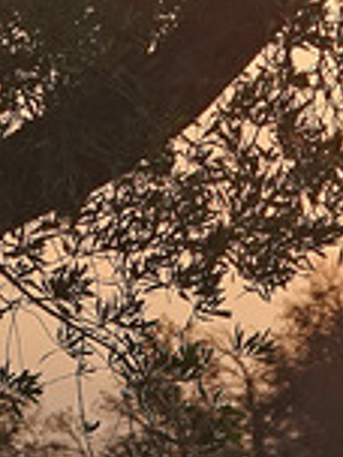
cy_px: -170
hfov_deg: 2.0
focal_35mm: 743
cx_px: 108
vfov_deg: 2.7
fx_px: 9816
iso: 100
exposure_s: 1/800
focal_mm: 42.08
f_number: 4
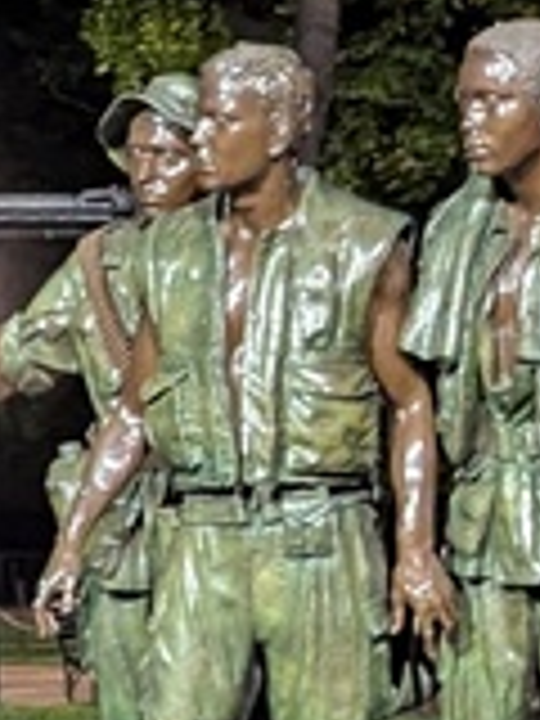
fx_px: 3203
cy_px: 1076
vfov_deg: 12.2
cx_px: 115
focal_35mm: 154
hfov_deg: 9.6
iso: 1479
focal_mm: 6.81
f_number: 1.85
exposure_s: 1/30
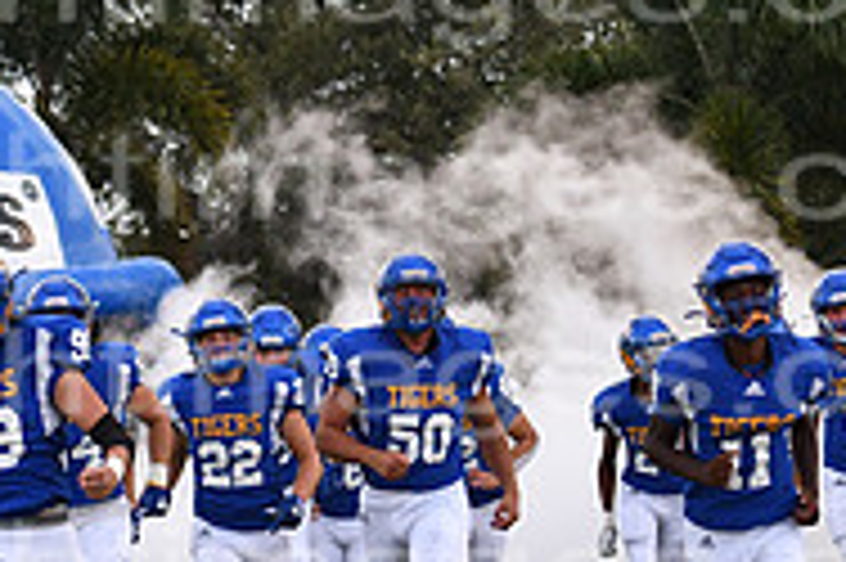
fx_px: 7607
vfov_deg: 4.2
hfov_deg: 6.4
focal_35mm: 324
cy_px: 285
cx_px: 86
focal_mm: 70
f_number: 3.2
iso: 800
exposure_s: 1/1250
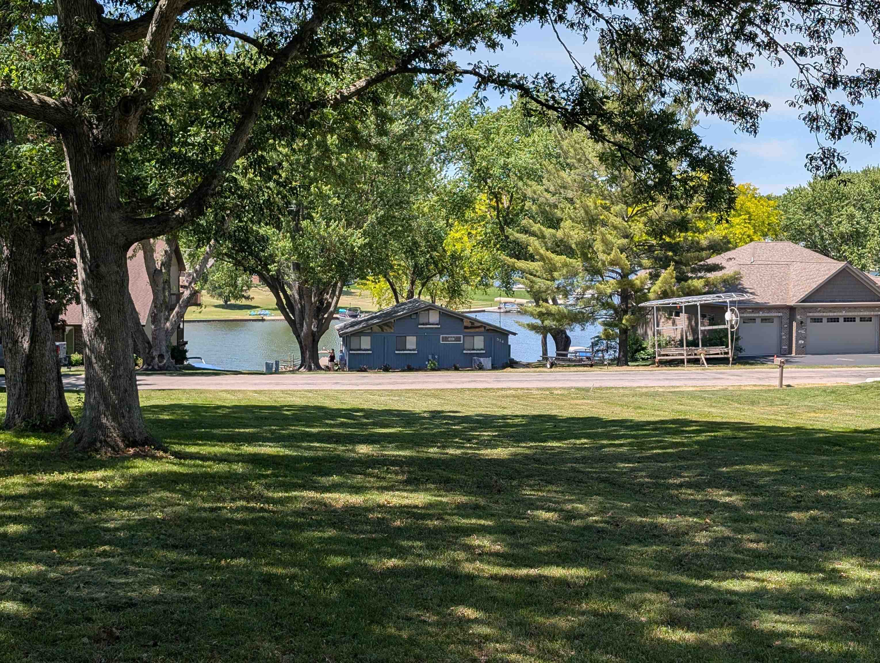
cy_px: 332
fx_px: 1247
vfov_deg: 29.7
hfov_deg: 38.9
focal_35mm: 49
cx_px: 440
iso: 22
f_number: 1.68
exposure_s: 1/1019
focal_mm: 6.9
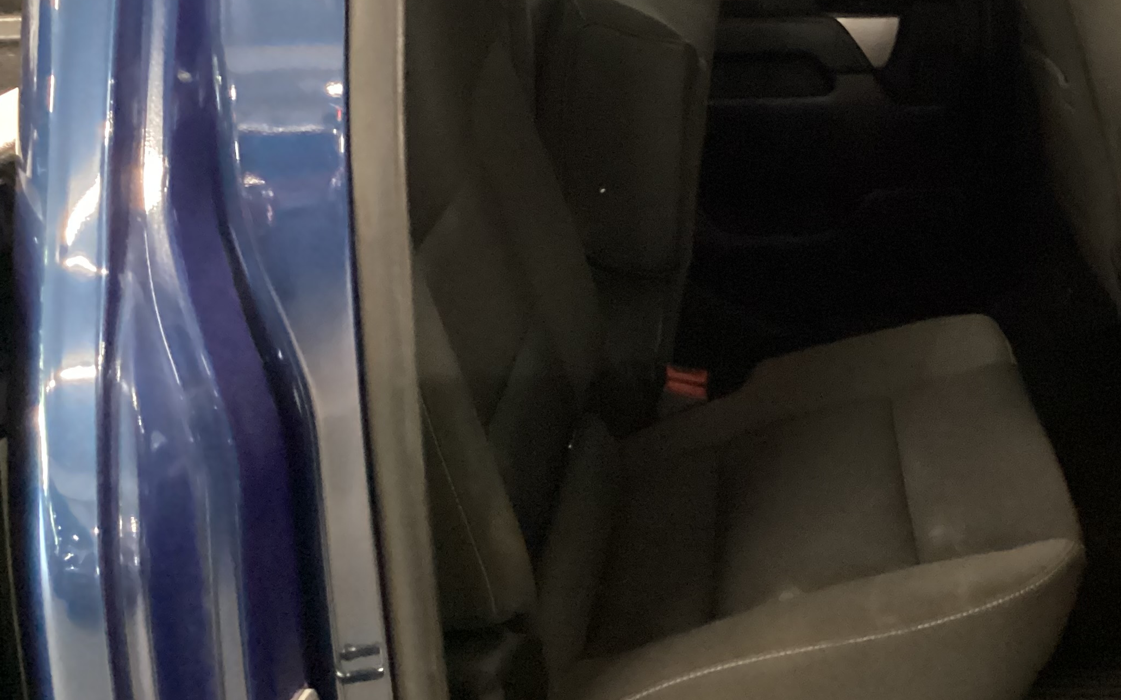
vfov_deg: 24.4
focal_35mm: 52
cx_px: 880
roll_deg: +1.4
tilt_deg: -16.9
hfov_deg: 37.6
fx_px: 1589
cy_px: 127
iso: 800
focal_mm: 3.3
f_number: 2.4
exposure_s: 1/17
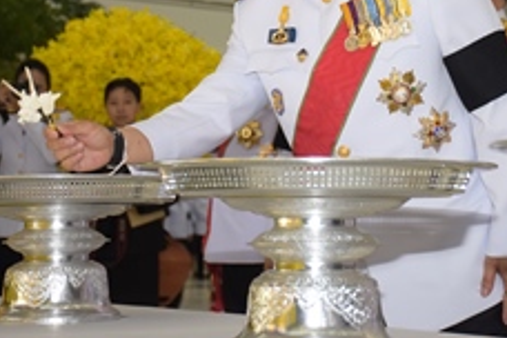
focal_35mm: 142
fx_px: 2000
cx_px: 338
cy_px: 33
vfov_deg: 9.6
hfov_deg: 14.4
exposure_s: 1/100
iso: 320
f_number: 5.6
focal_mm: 48
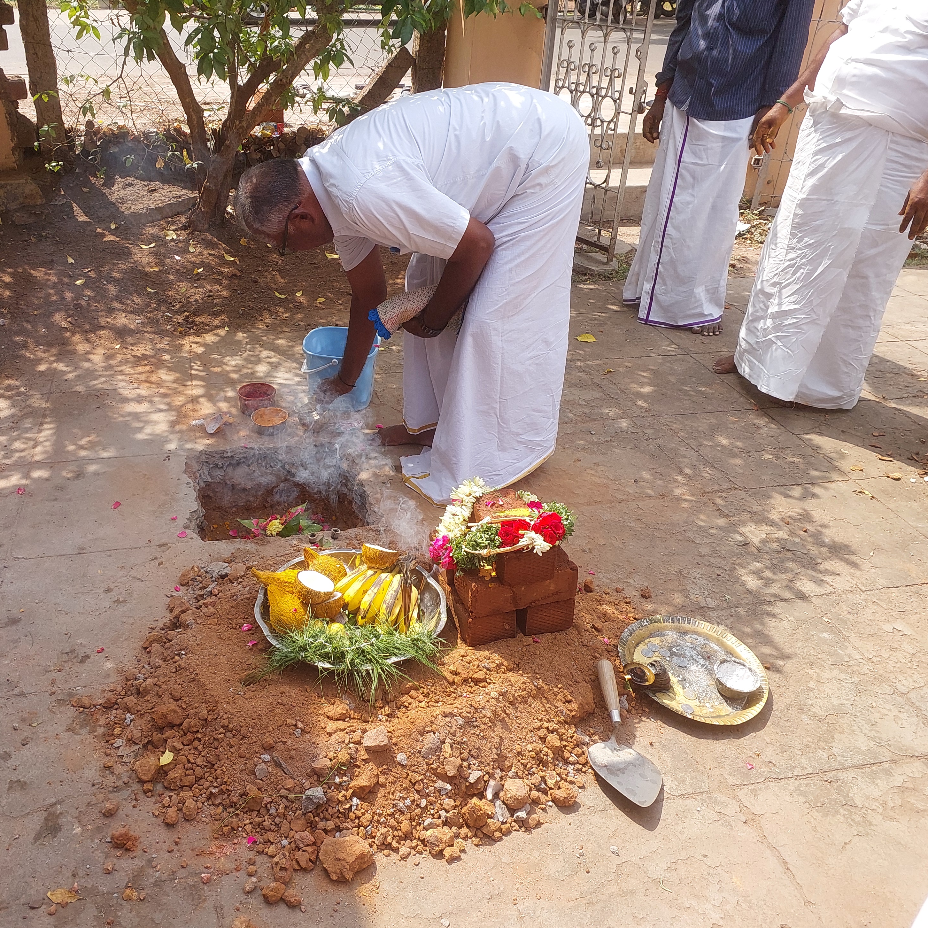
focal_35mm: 28
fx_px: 849
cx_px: 370
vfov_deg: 57.3
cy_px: 465
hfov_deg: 56.8
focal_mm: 5.06
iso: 25
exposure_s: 1/344
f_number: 1.8
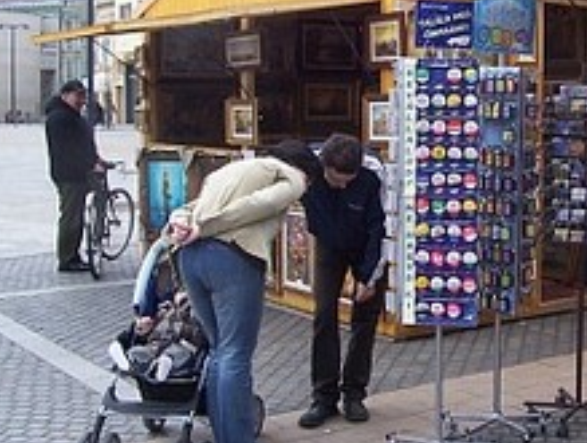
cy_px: 137
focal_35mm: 62
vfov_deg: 23.6
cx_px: 493
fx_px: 1053
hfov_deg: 30.2
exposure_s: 1/125
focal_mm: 5.6
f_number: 5.6
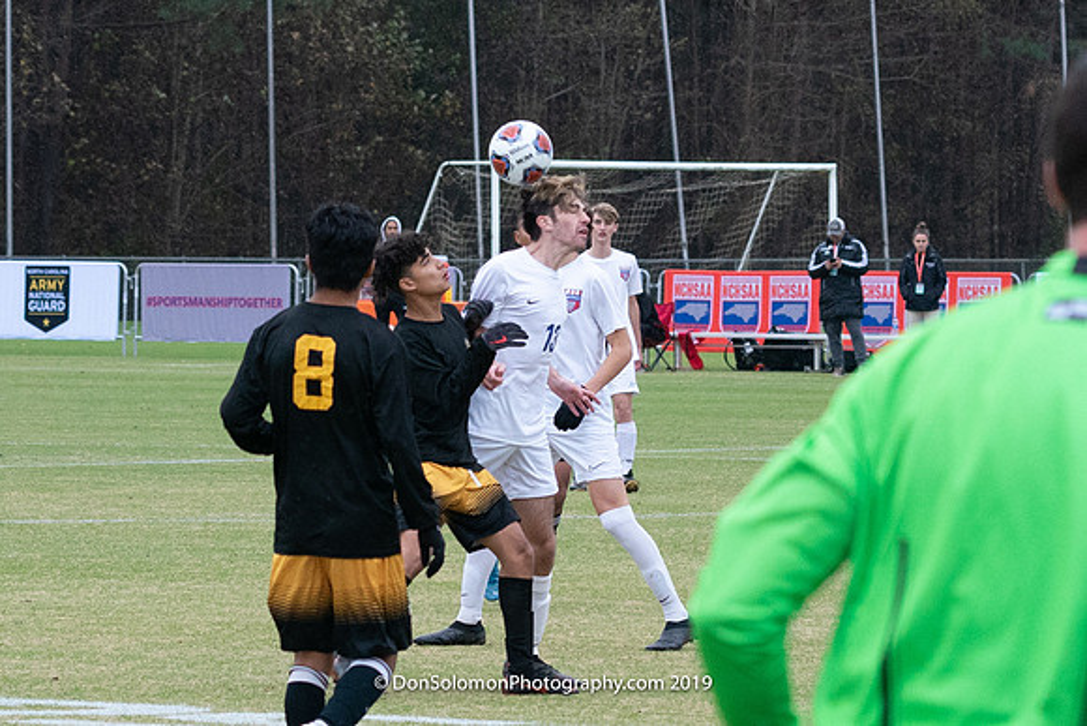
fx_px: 9036
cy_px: 404
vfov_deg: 4.6
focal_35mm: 299
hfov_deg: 6.9
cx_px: 570
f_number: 5.6
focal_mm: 100
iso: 2500
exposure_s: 1/800
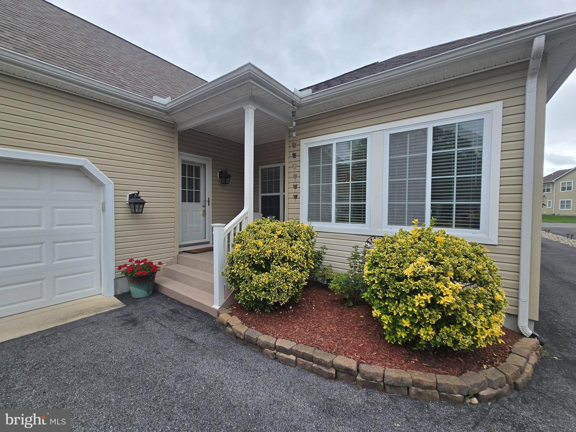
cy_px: 216
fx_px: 216
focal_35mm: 13
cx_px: 288
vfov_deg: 89.9
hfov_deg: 106.2
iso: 50
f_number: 2.2
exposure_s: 1/796
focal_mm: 2.2
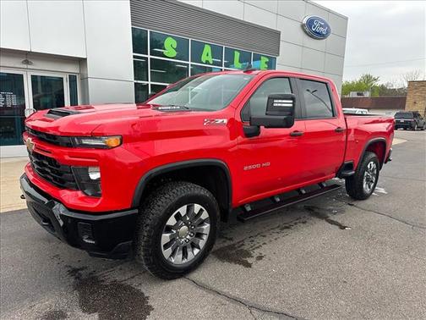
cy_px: 160
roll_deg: -1.3
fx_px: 295
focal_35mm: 24
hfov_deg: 71.6
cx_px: 213
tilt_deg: -10.2
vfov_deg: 56.8
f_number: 1.78
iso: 80
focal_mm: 6.86
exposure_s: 1/672
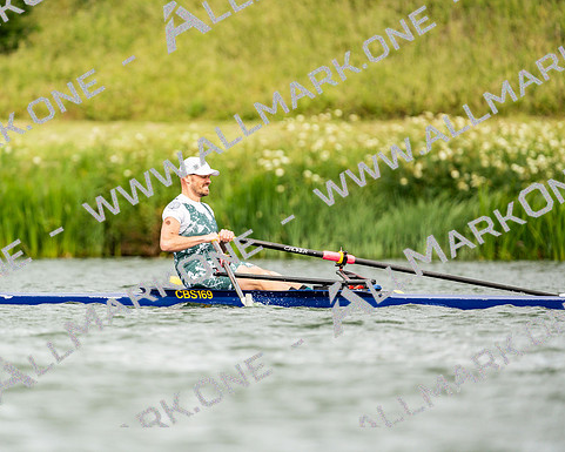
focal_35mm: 679
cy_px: 226
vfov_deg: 2.3
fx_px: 11356
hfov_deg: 2.8
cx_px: 228
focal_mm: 600
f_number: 6.3
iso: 500
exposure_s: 1/2000
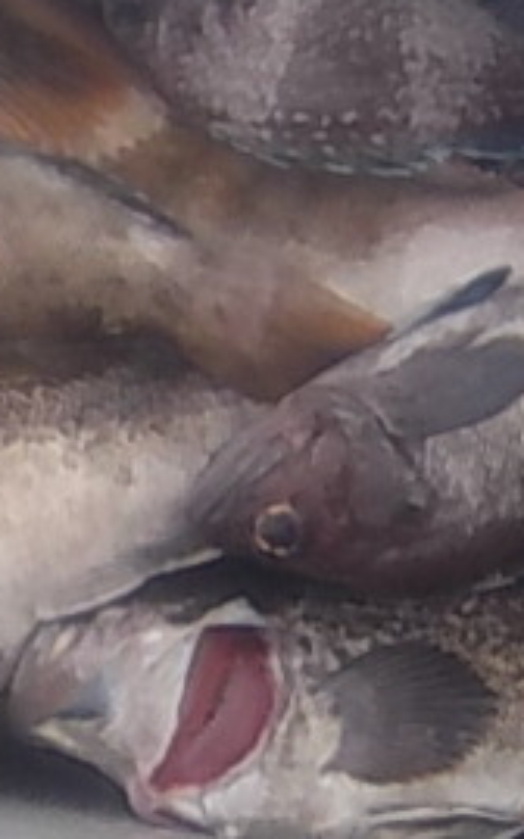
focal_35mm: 189
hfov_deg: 6.8
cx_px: 802
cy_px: -908
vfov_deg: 10.1
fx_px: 4321
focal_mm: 4.1
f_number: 3.3
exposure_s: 1/400
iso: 125
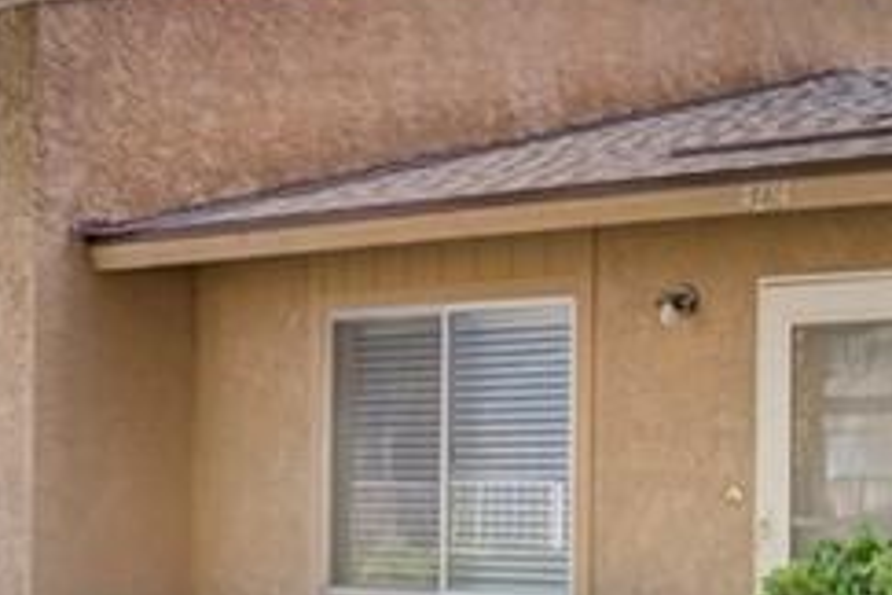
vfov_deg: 17.7
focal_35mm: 76
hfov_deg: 23.3
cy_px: 501
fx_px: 1883
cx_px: 1189
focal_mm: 18
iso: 400
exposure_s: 1/250
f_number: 8
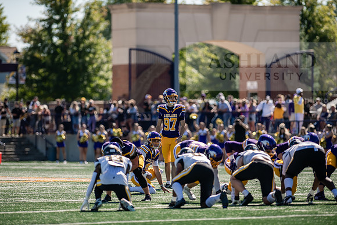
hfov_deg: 6.9
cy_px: 112
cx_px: 168
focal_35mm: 300
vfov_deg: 4.6
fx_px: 2809
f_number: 3.2
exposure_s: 1/1250
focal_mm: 300
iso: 160
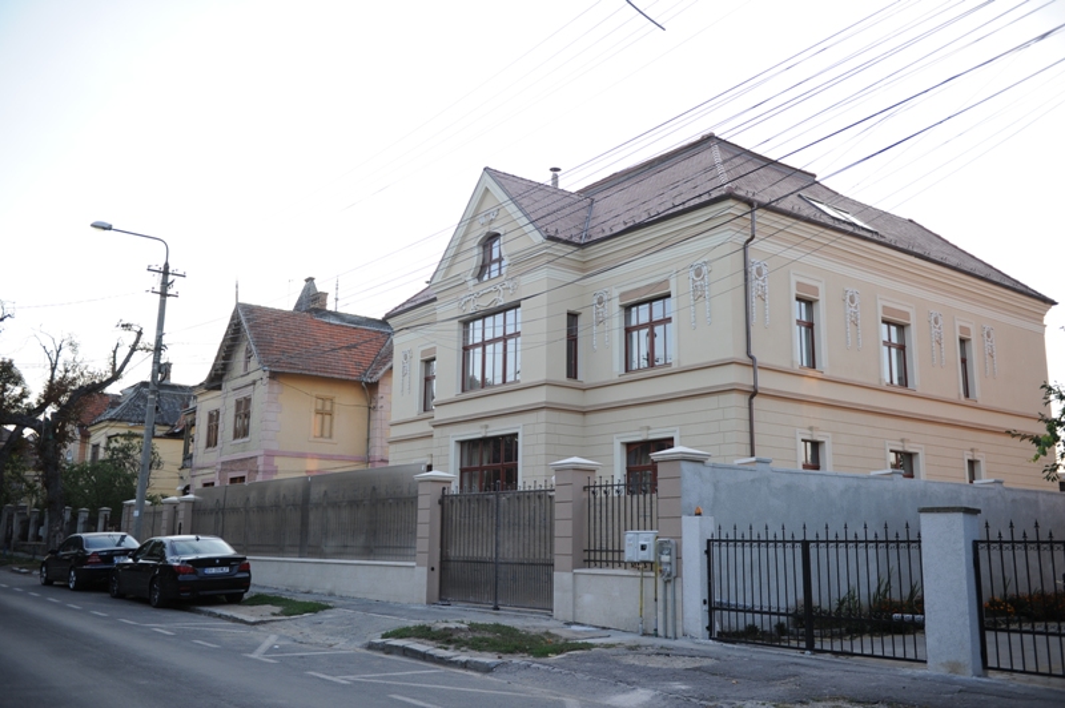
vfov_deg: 41.0
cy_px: 354
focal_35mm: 32
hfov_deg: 58.8
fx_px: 946
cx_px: 532
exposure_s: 1/500
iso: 400
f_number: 2.8
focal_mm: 32
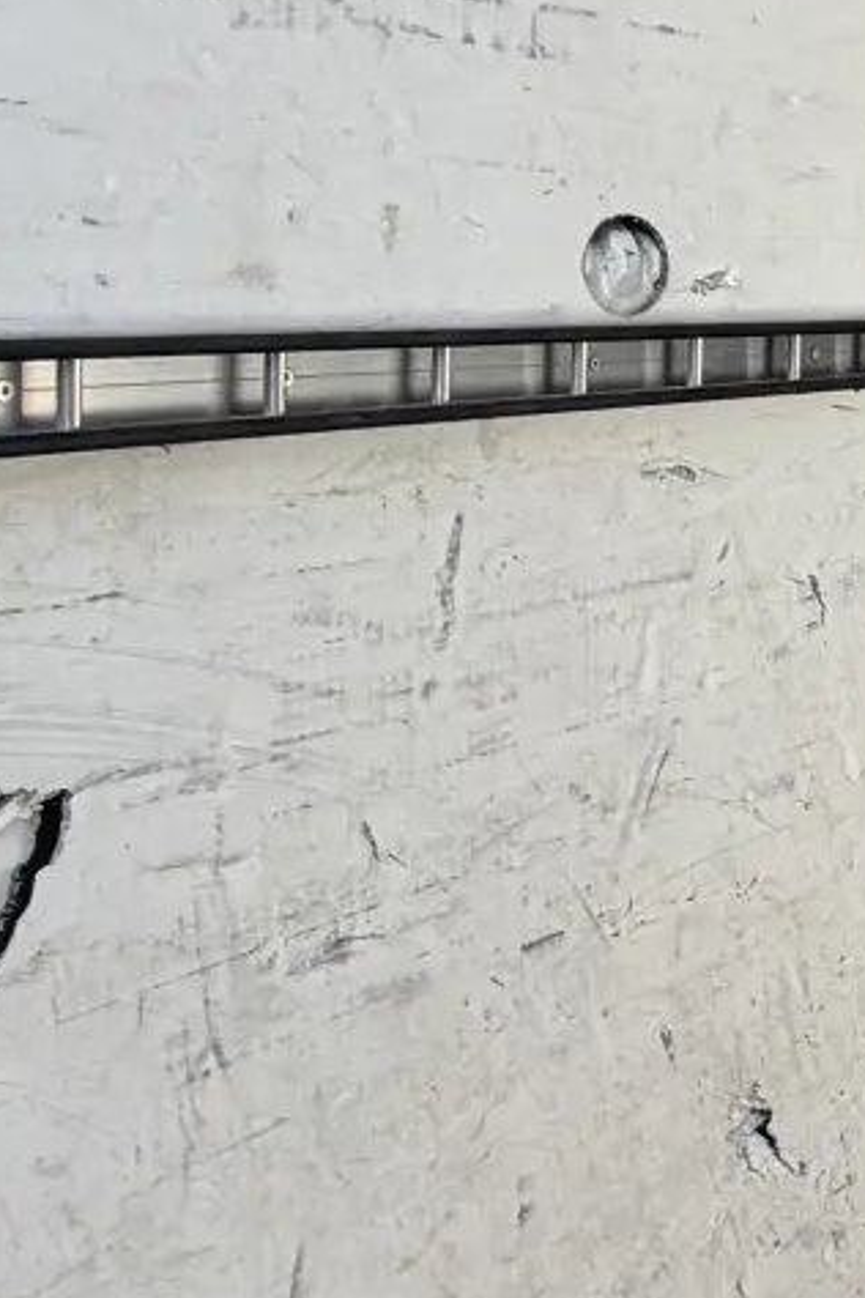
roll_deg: -0.6
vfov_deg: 33.8
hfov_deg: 14.3
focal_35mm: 59
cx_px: 2130
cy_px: 487
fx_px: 2126
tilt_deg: -4.9
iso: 50
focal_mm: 2.22
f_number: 2.2
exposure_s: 1/227
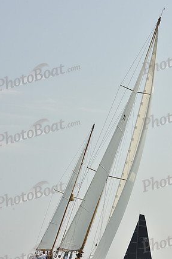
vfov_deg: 21.7
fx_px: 674
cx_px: 111
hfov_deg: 14.5
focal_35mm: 94
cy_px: 154
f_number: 11
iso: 250
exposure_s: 1/800
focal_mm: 70
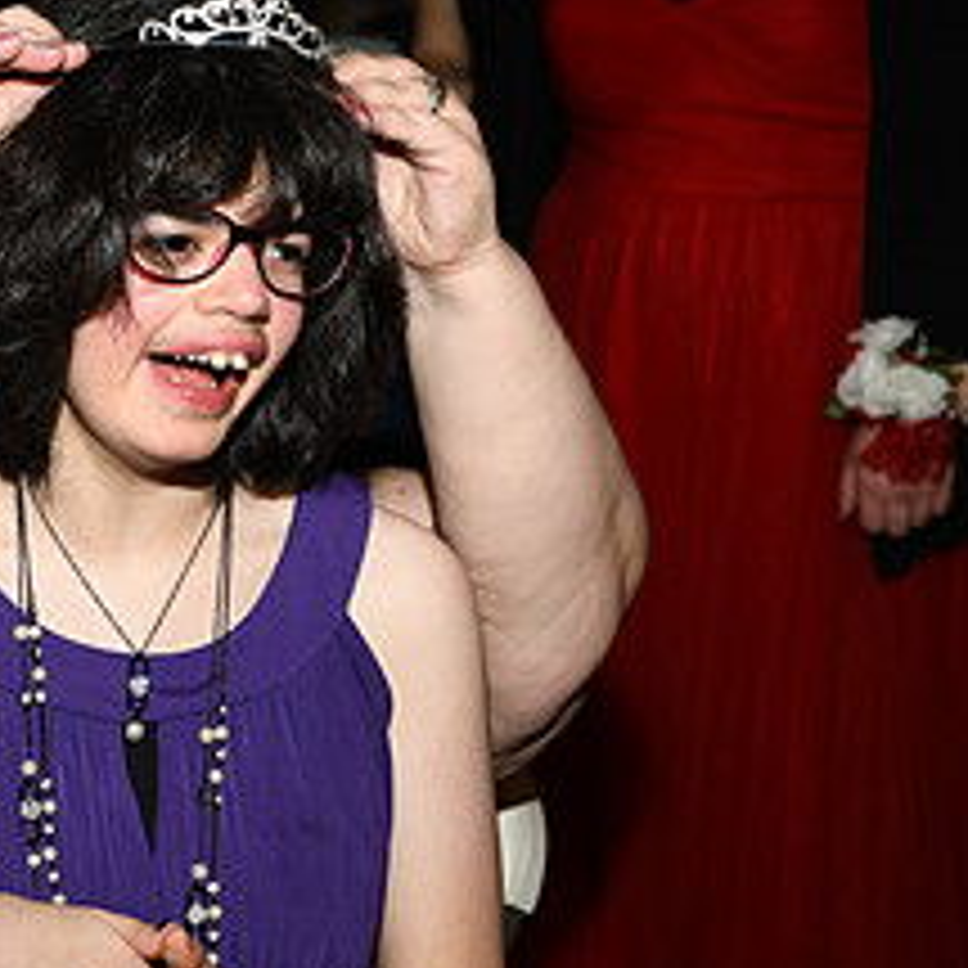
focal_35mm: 103
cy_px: 389
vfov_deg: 16.9
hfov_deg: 16.4
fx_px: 3259
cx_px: -68
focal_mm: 45
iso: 400
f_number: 5.6
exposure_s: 1/60
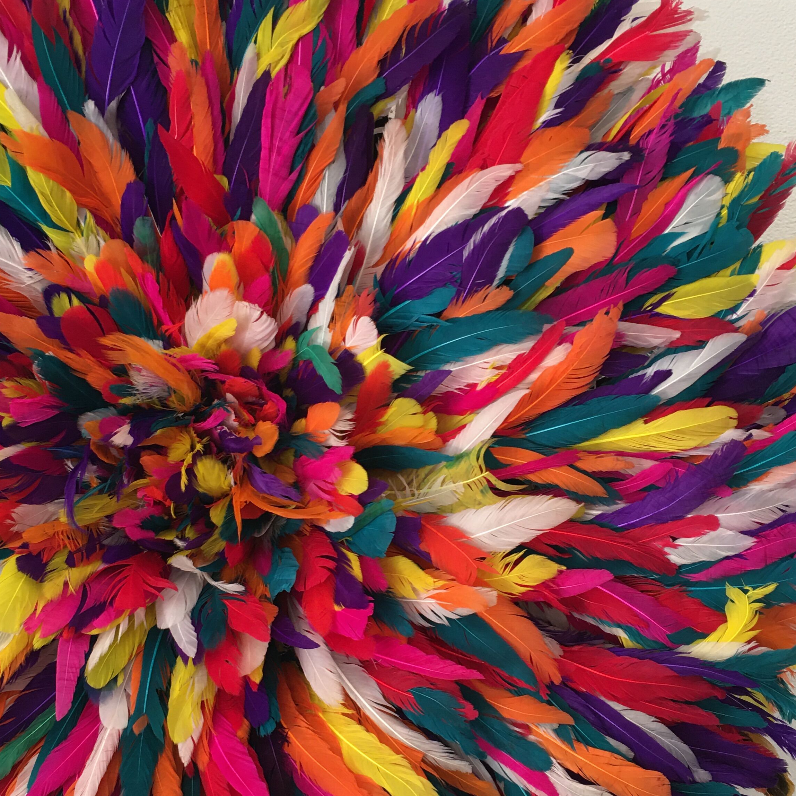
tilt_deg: +7.7
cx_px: 375
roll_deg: -3.2
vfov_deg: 37.4
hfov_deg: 37.5
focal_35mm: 45
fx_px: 1171
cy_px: 473
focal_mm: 4.15
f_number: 2.2
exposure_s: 1/17
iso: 32
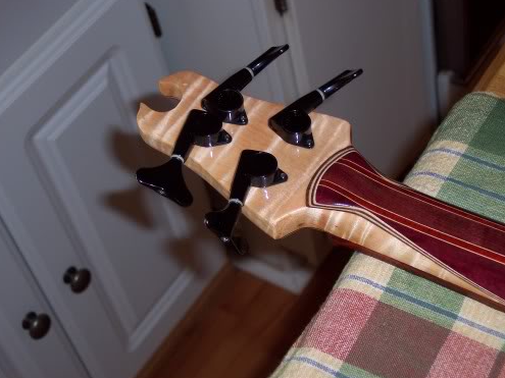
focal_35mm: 78
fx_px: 1138
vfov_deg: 18.9
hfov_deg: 25.0
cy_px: 188
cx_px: 249
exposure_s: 1/45
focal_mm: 16
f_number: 3.8
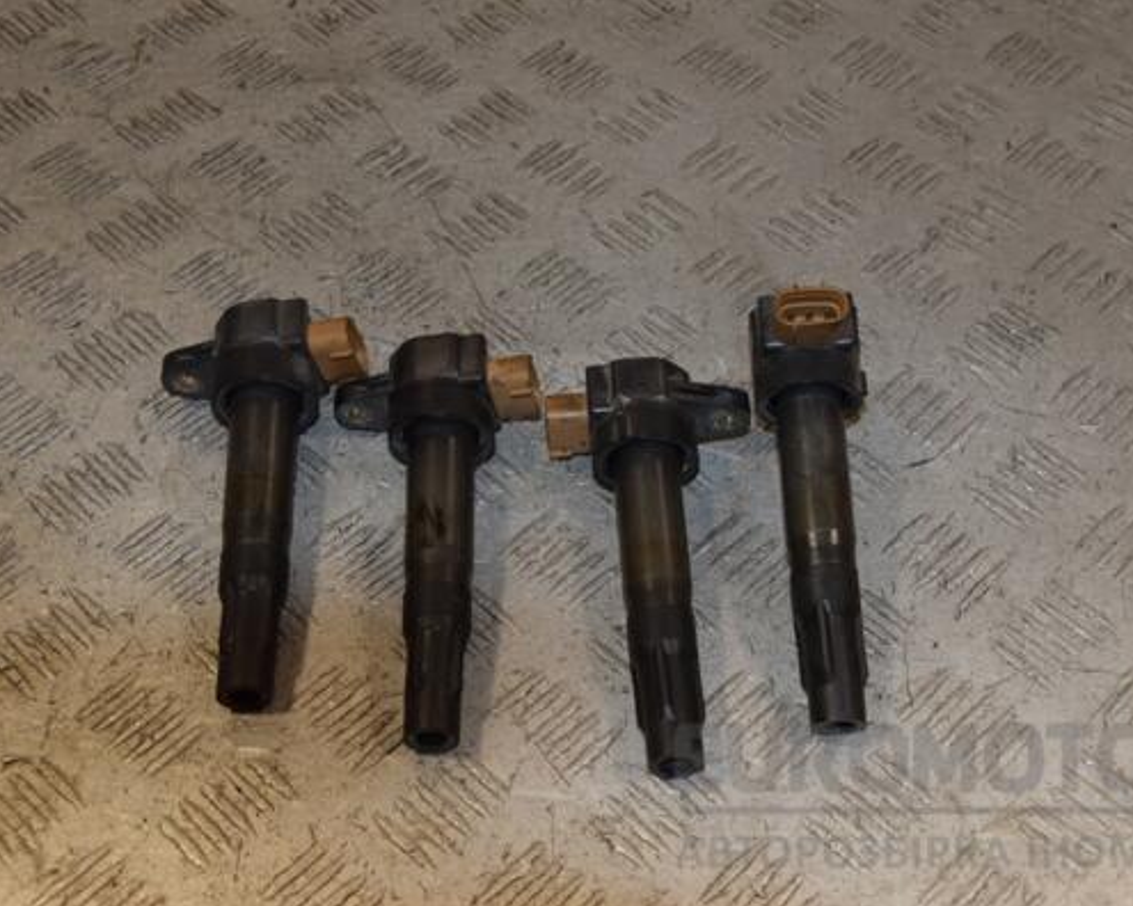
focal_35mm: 58
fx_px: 1945
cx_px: 632
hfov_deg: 32.4
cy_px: 453
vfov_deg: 26.2
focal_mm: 34
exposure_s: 1/200
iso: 800
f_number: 8
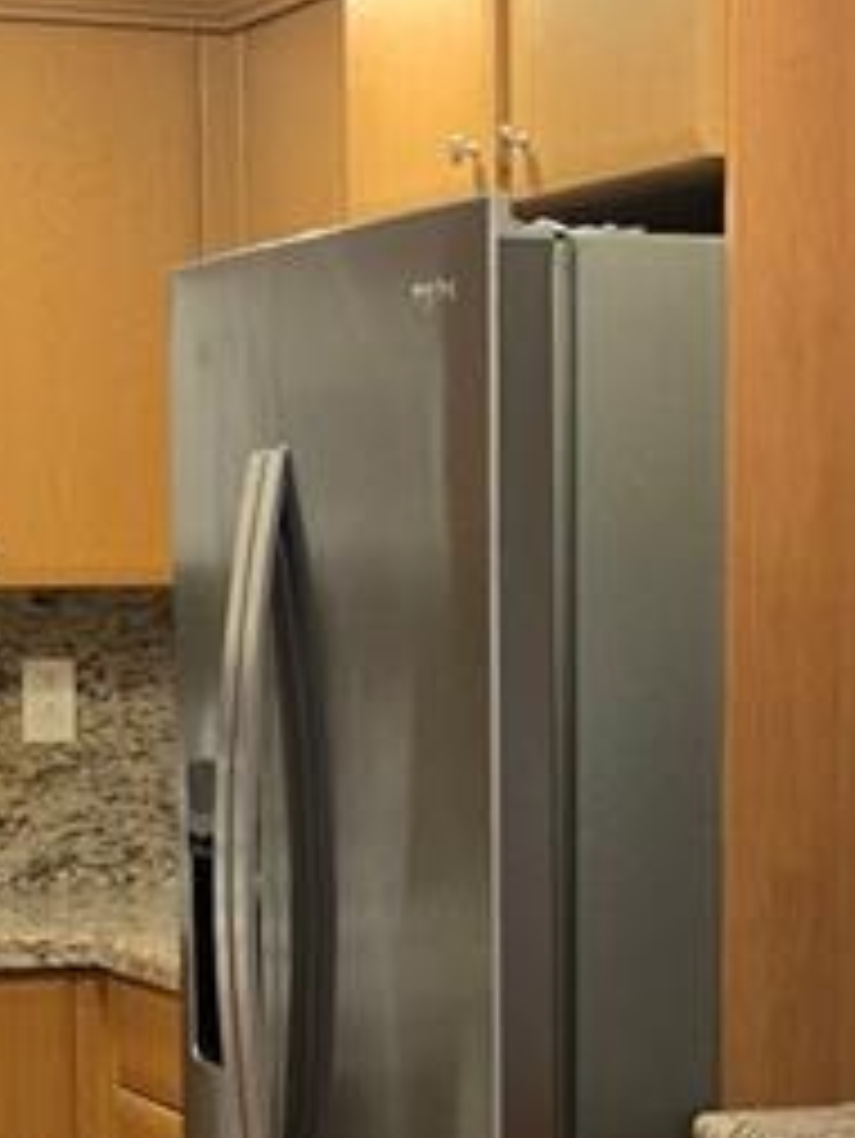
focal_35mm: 109
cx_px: 410
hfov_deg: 13.6
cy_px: 1026
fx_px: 3587
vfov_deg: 17.8
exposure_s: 1/120
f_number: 1.8
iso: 320
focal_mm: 5.4
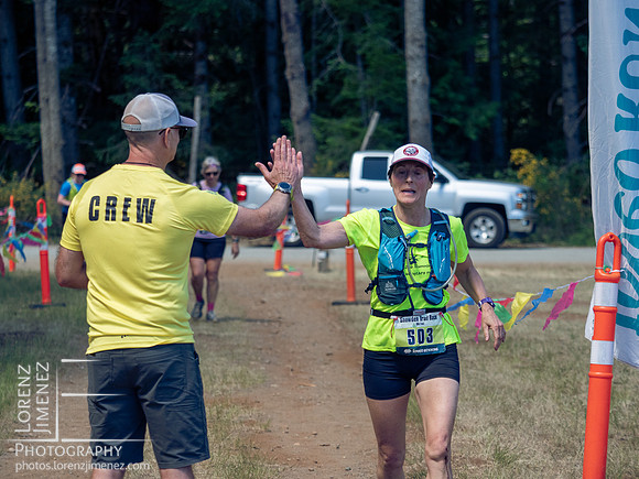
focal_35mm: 134
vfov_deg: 11.1
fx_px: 2474
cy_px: 240
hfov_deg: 14.7
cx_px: 320
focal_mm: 67
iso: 500
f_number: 2.8
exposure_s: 1/2000
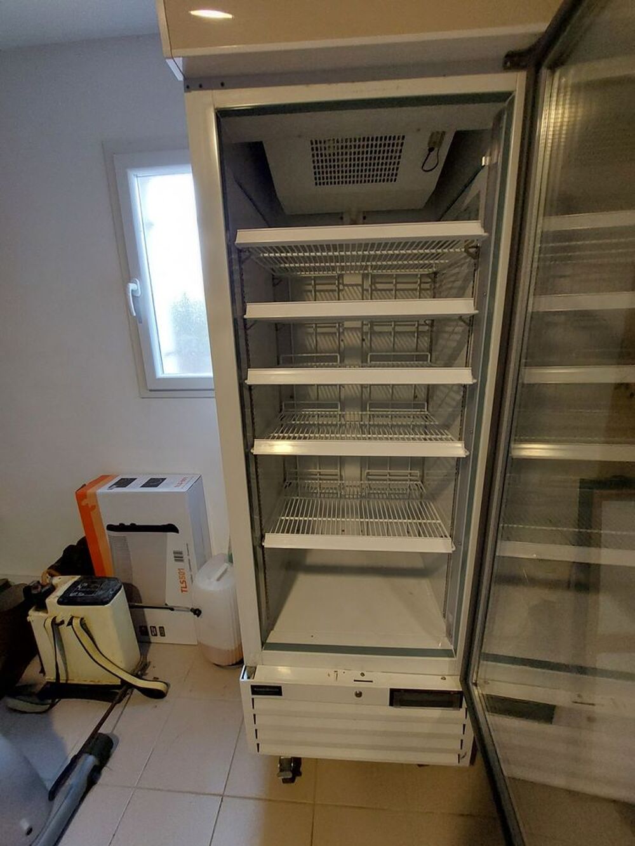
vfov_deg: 106.2
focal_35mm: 13
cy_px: 423
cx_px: 318
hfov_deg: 89.9
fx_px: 318
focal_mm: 1.74
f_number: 2.2
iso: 400
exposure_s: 1/33
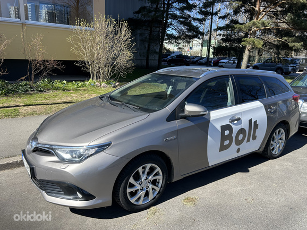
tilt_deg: -14.4
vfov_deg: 51.3
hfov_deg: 65.3
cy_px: 115
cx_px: 158
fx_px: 239
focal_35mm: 27
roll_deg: -2.5
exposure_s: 1/1869
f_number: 1.5
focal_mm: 5.7
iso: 50
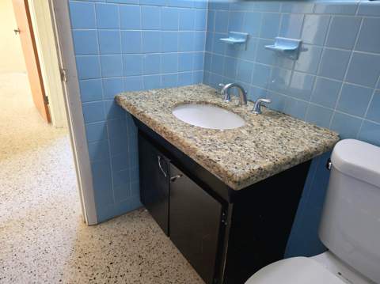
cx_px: 190
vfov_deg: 58.8
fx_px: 252
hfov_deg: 74.0
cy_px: 142
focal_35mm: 23
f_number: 1.4
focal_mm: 6.5
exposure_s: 1/120
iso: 250
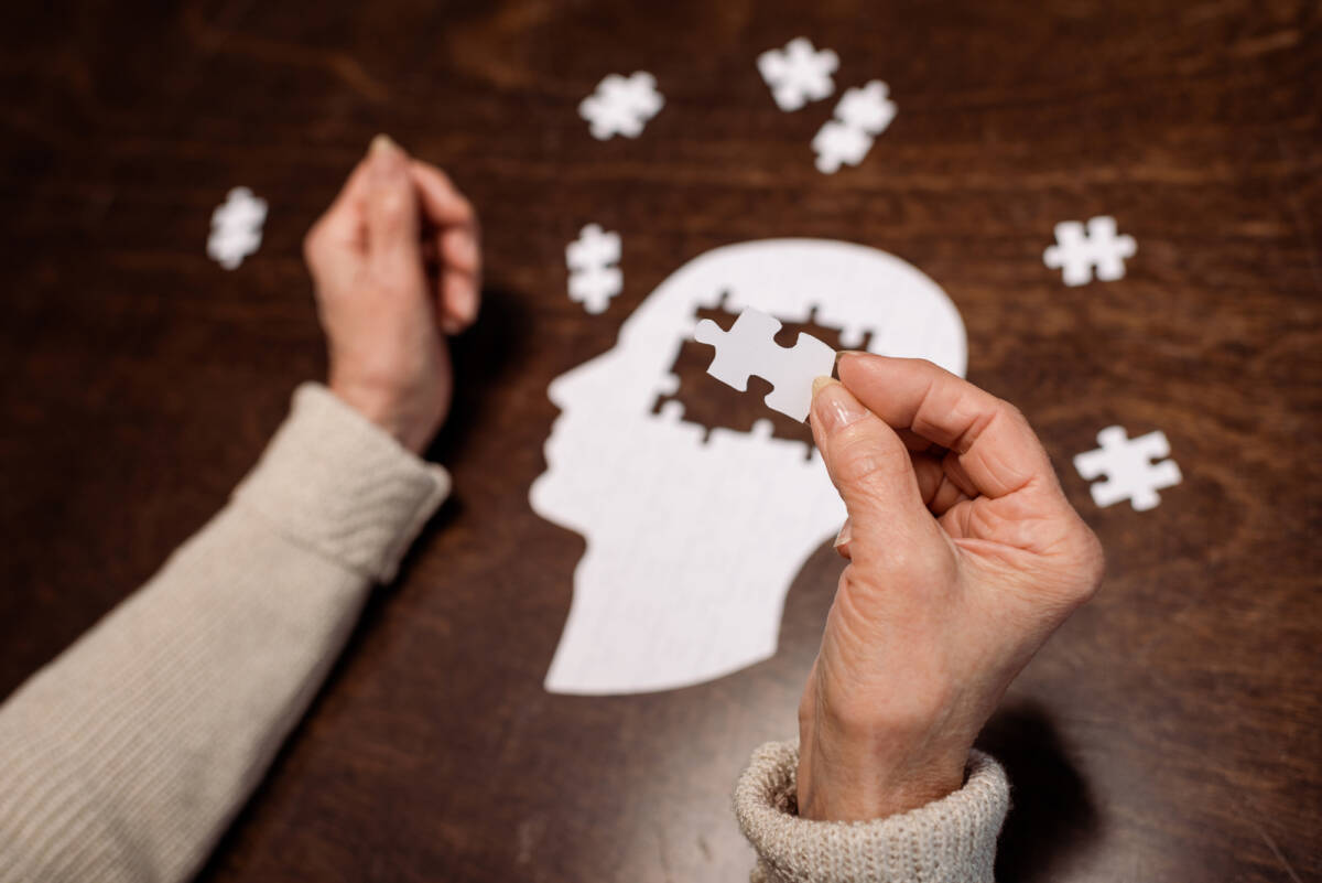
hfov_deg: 54.4
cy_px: 442
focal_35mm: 35
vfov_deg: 37.9
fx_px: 1286
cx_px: 661
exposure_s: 1/200
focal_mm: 35
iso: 100
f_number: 3.5
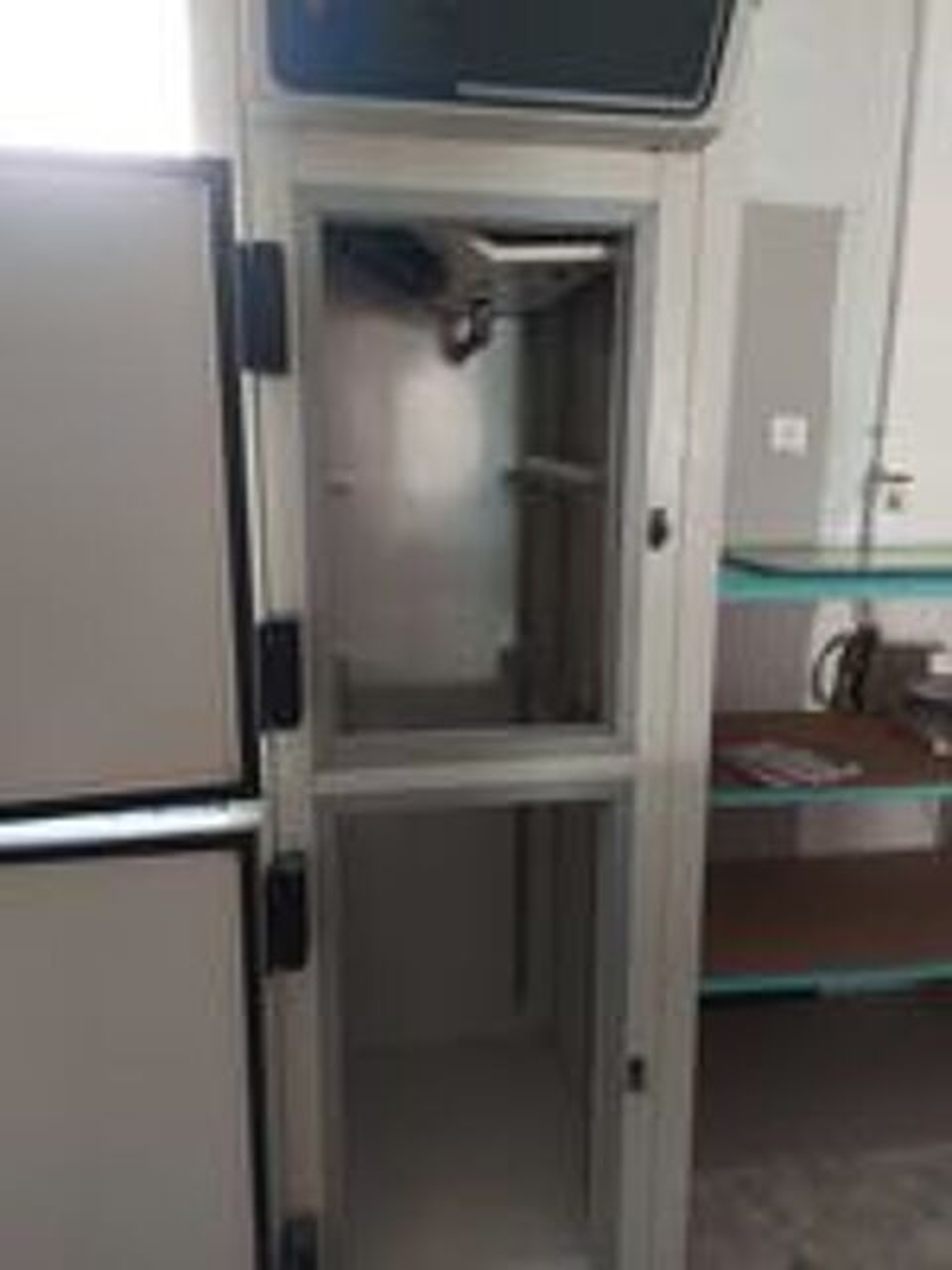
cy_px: 635
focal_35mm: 24
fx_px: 880
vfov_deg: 71.6
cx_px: 476
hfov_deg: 56.8
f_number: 1.8
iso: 640
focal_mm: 5.23
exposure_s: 1/33
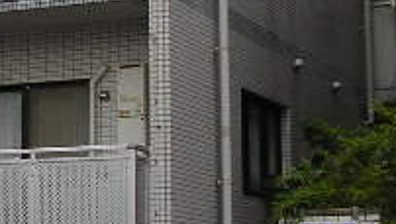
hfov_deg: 15.3
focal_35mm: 131
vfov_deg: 9.3
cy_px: 47
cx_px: -174
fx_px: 1377
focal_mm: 5.8
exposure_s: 1/336
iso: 71
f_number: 2.9
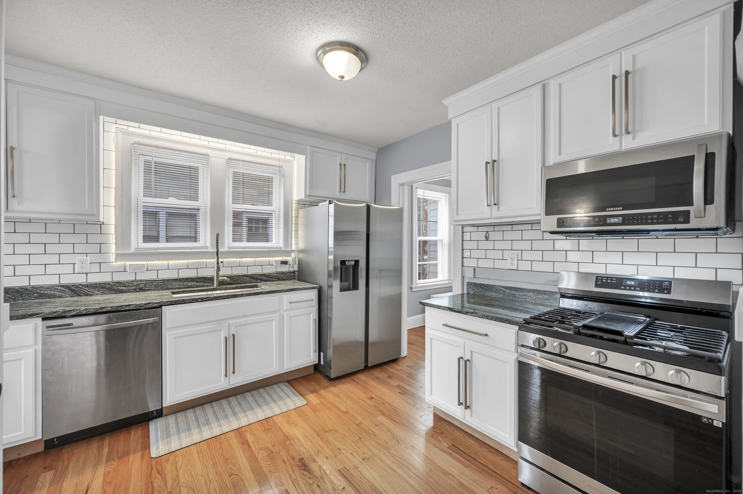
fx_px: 289
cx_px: 372
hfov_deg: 104.3
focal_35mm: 14
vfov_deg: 81.1
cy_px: 247
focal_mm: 14
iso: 320
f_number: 7.1
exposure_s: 1/25
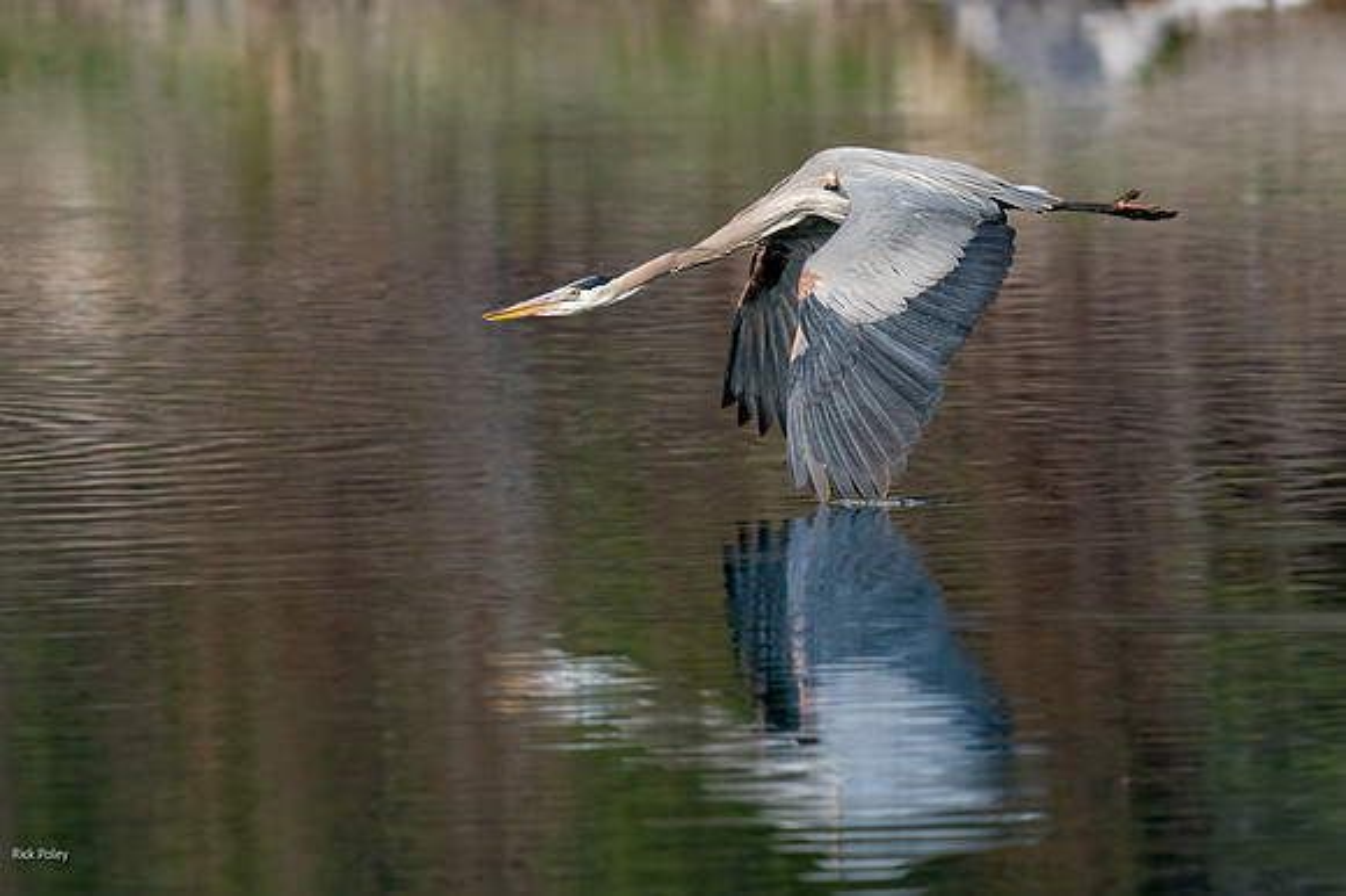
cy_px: 230
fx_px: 27672
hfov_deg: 2.8
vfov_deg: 1.9
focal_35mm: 741
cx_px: 877
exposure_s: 1/2500
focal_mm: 498
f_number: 9
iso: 2000
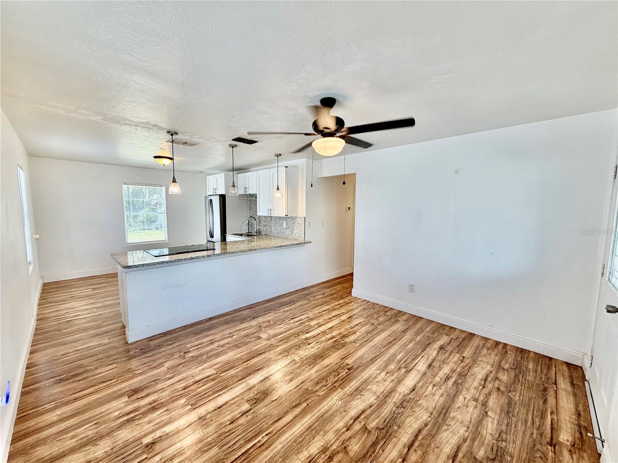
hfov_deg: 102.1
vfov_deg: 85.7
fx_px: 250
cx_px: 309
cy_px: 232
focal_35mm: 14
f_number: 2.2
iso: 125
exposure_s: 1/120
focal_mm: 2.22
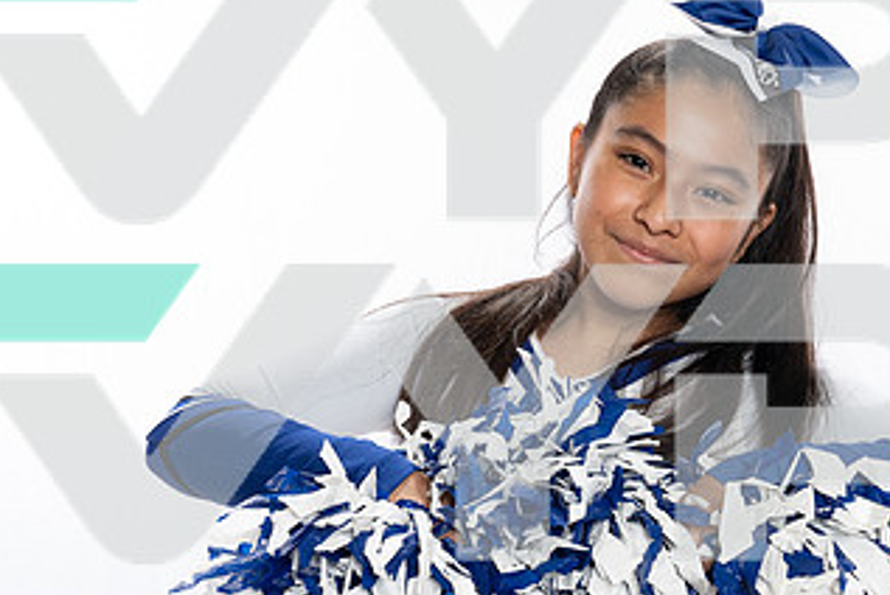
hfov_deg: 26.8
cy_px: 414
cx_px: 620
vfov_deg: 18.2
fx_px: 1856
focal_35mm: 75
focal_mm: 41
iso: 1250
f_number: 9
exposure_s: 1/250
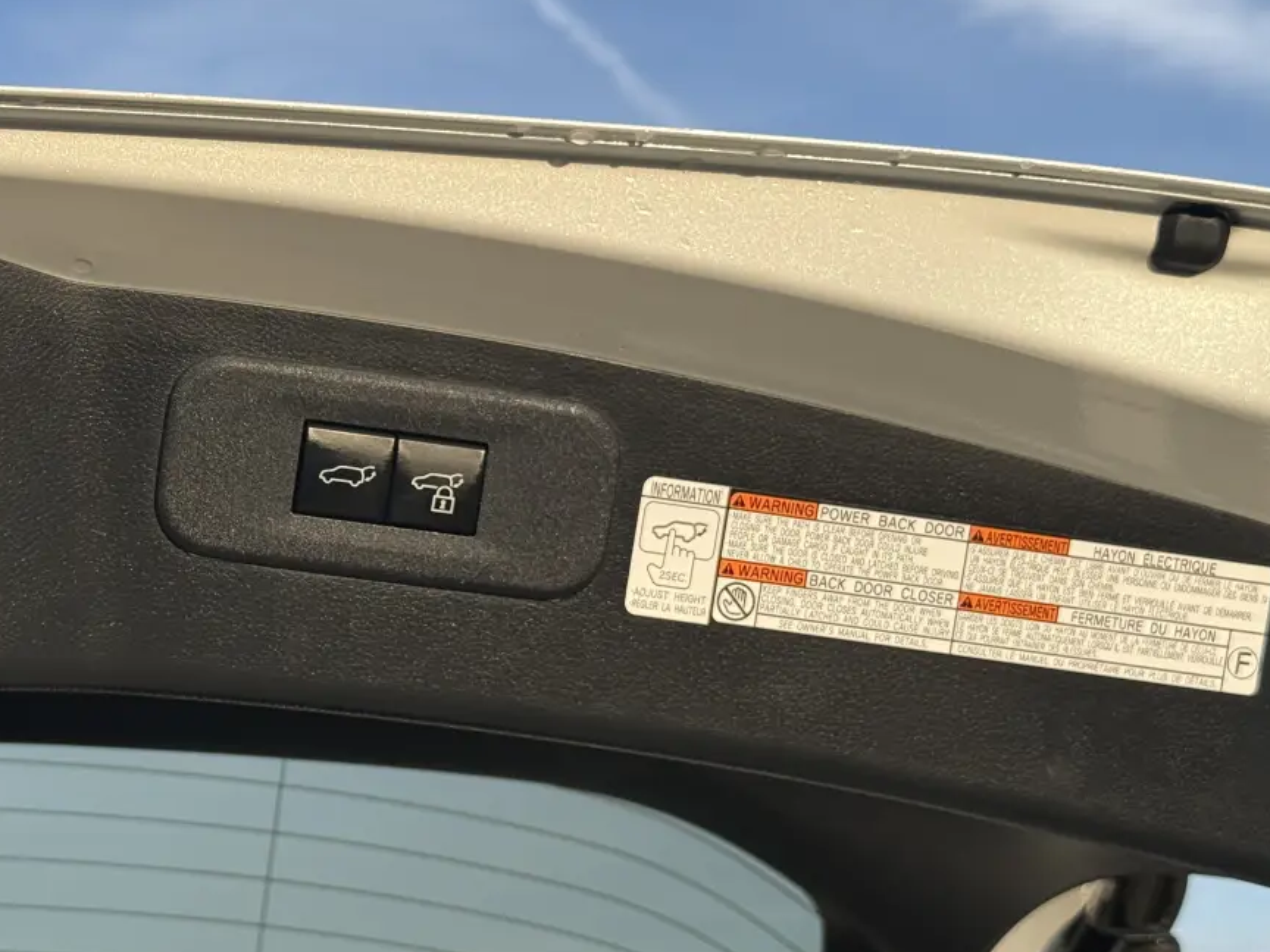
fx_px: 2935
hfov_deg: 24.1
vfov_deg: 18.4
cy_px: 416
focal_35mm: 80
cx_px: 288
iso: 80
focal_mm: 6.76
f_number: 1.78
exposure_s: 1/2208
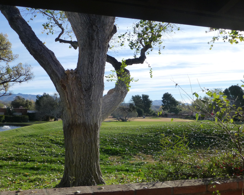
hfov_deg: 46.8
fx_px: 282
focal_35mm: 39
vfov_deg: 38.2
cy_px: 101
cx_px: 110
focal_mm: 6.1
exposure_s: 1/1300
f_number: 3.7
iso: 160
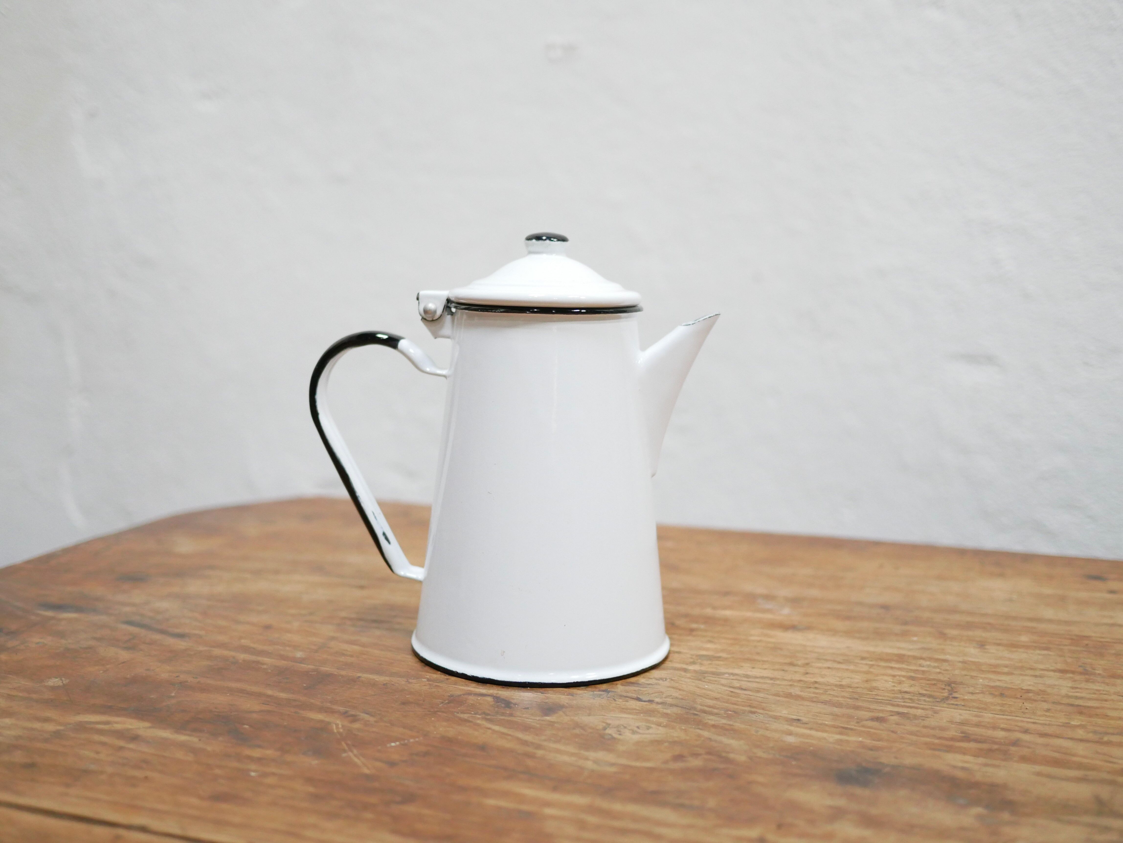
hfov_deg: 46.8
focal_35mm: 40
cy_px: 422
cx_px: 562
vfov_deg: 36.0
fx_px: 1298
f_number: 1.7
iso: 1250
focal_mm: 20
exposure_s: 1/60
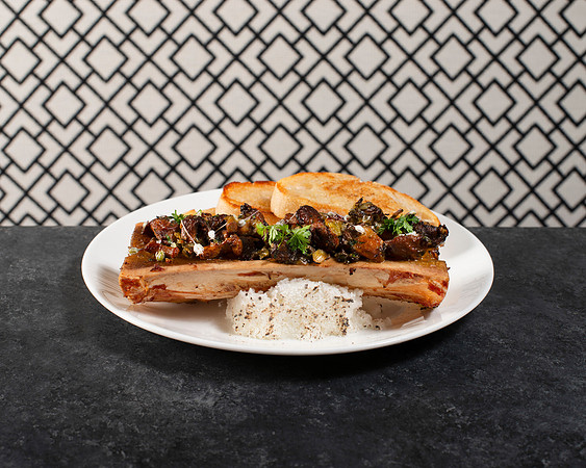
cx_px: 293
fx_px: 993
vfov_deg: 26.5
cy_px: 234
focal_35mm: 57
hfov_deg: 32.9
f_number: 9
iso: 200
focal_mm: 50
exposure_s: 1/200
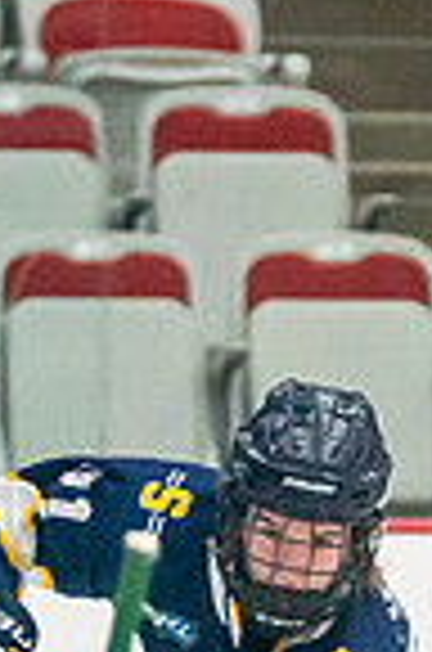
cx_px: 246
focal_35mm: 822
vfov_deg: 2.5
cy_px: 1156
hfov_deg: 1.7
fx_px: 14866
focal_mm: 114
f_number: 2.8
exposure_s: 1/1600
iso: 4000
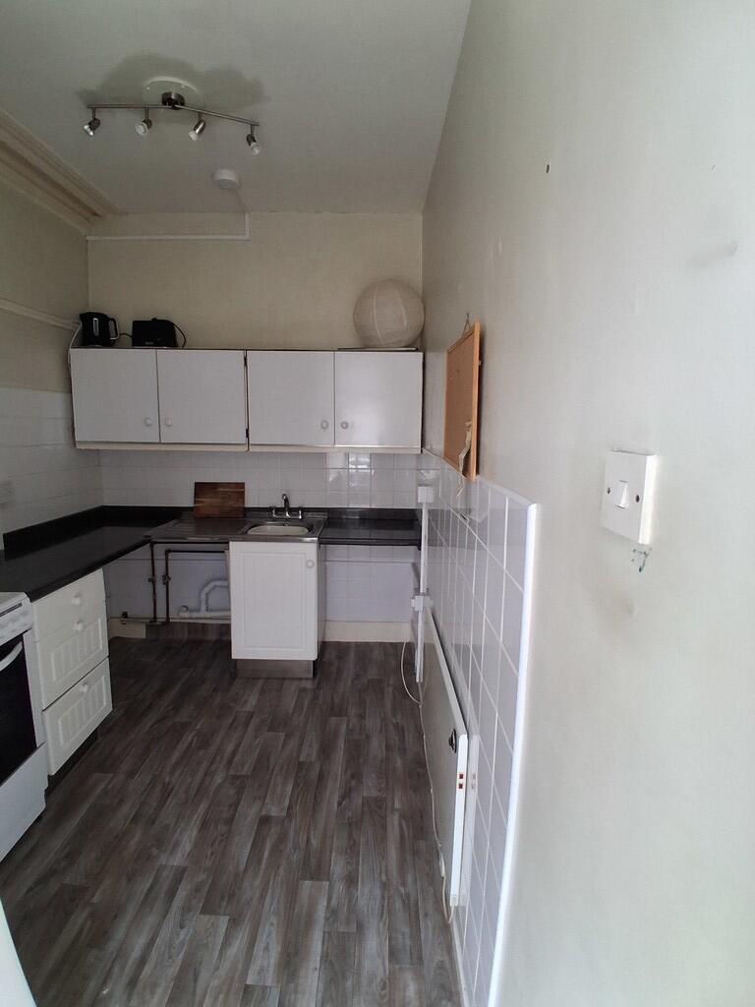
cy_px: 504
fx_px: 494
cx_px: 378
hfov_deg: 74.7
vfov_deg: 91.0
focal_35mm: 17
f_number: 2.2
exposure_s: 1/120
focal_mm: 1.4
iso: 160
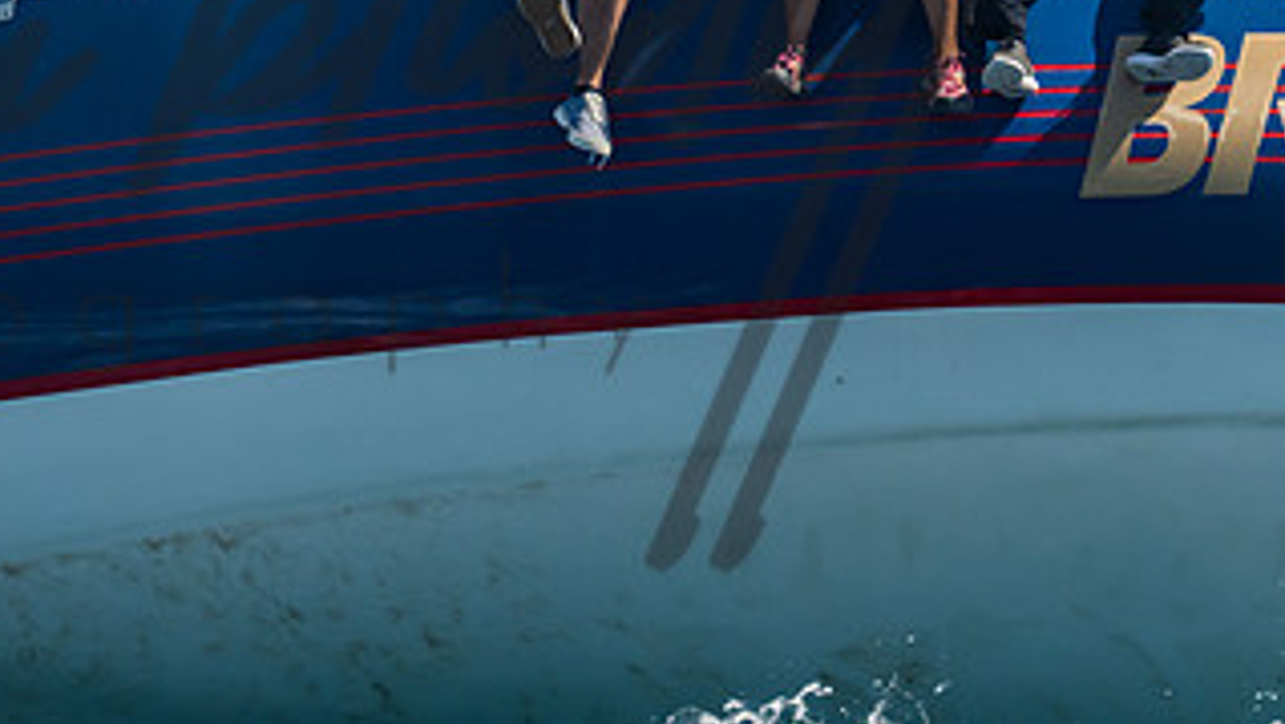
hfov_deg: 8.3
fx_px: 8826
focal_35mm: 259
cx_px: 349
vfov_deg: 4.7
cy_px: -234
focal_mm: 96
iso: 160
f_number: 6.3
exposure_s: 1/640
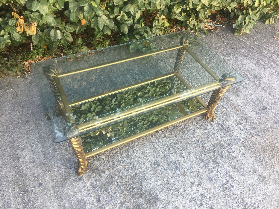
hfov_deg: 61.7
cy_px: 104
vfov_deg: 48.2
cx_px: 140
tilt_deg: -47.5
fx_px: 234
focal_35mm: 29
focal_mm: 4.15
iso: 25
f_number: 2.2
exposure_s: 1/100
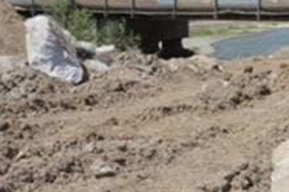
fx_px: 778
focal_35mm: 97
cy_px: 23
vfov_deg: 13.9
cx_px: 345
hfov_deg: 19.8
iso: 1000
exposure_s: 1/250
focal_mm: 18
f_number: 22
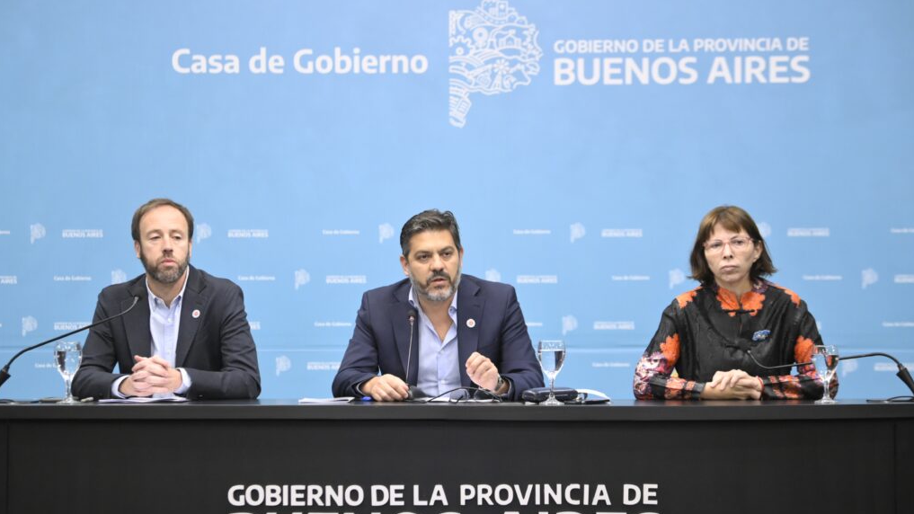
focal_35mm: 116
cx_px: 456
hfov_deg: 18.5
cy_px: 277
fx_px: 2811
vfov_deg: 10.4
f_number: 3.2
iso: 4000
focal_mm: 110
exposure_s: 1/323
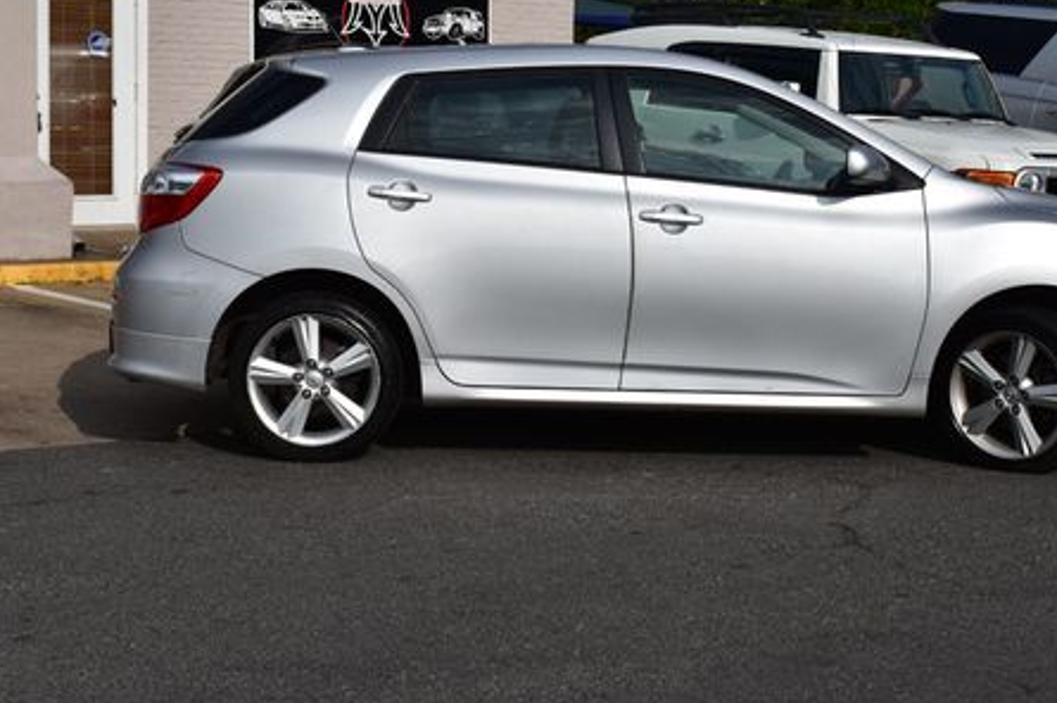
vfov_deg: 19.7
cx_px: 627
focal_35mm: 69
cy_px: 283
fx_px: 2024
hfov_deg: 29.2
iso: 200
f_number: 13
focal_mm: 32
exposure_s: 1/800
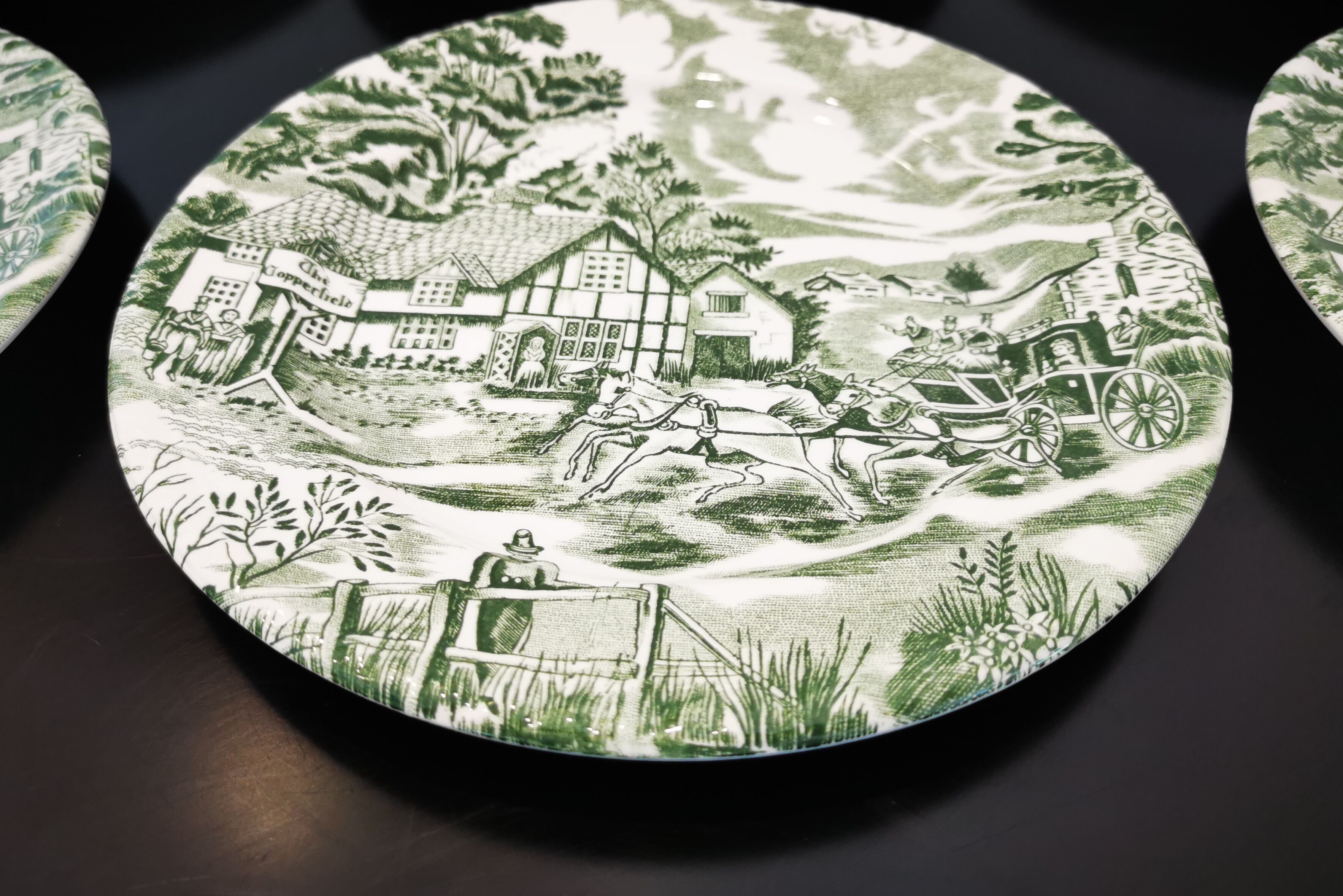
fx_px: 1082
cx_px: 672
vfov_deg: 44.9
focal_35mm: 29
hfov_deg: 63.7
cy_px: 424
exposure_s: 1/50
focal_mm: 5.58
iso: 125
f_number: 1.8
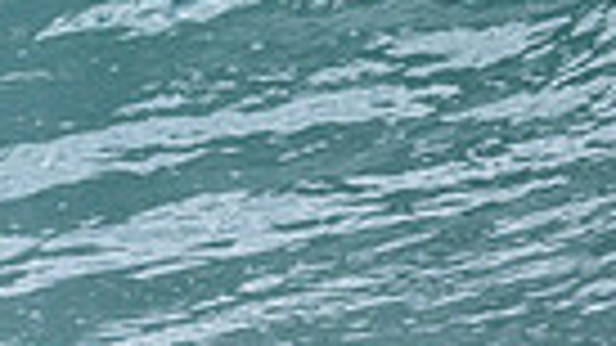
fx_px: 75088
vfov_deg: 0.3
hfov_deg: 0.5
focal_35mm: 4598
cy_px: -236
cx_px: -739
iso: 450
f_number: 6.3
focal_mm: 800
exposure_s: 1/2000
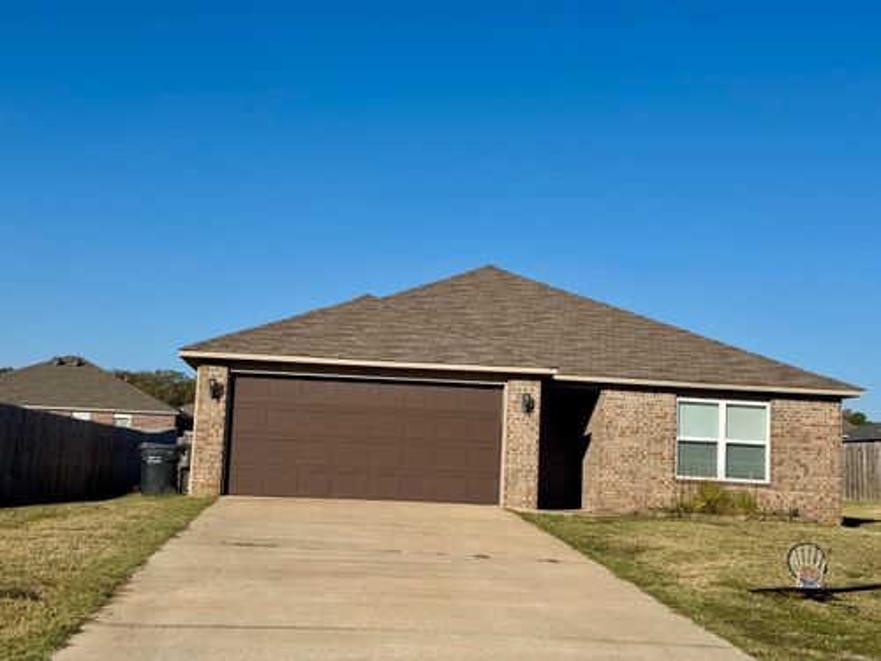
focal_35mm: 48
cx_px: 440
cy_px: 330
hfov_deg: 39.7
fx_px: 1222
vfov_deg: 30.3
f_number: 1.78
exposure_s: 1/7092
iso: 64
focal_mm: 6.76
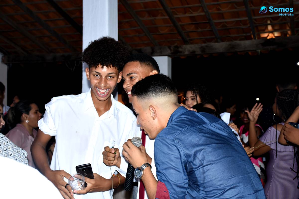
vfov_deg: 28.1
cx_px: 150
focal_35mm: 48
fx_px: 399
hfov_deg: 41.1
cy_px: 100
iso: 500
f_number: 4
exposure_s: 1/100
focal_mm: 32
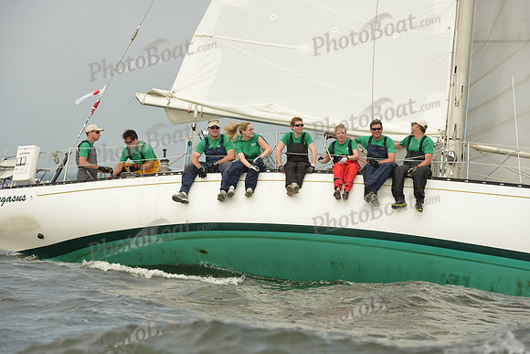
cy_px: 177
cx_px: 265
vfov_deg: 10.2
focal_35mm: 135
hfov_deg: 15.2
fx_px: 1988
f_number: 8
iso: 320
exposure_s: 1/1250
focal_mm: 135
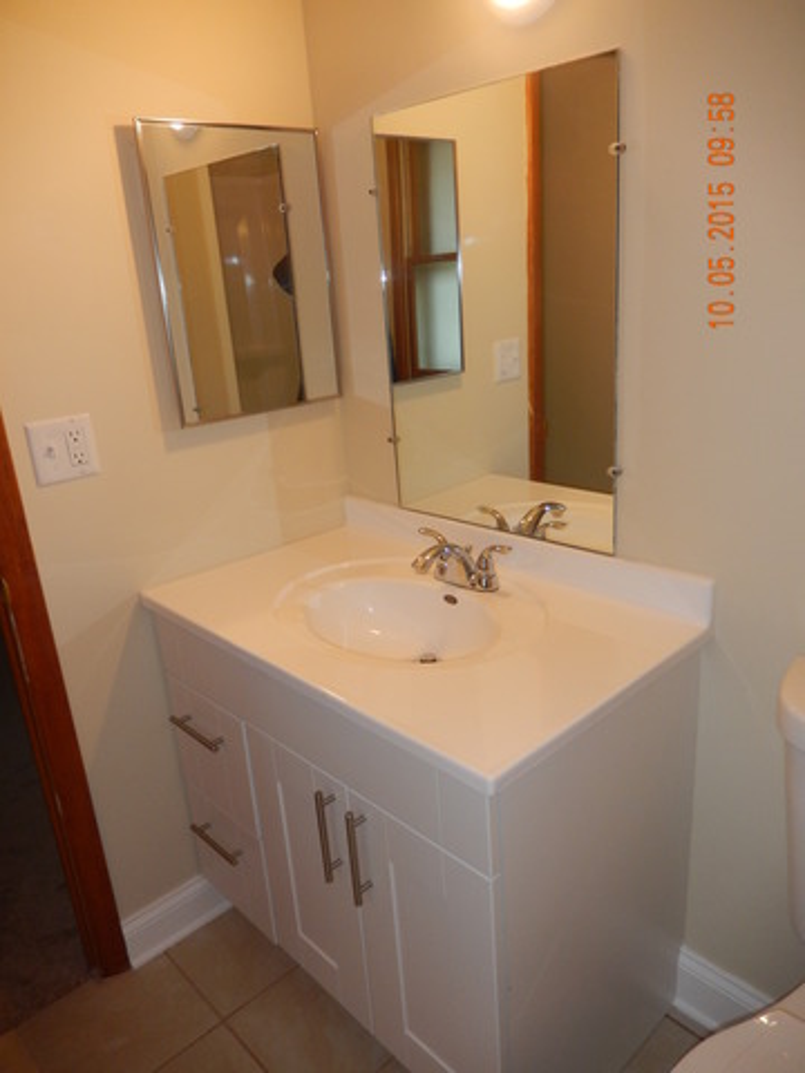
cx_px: 402
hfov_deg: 54.9
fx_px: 775
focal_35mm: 25
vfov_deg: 69.4
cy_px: 536
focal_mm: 4.5
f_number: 3.4
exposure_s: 1/30
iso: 200
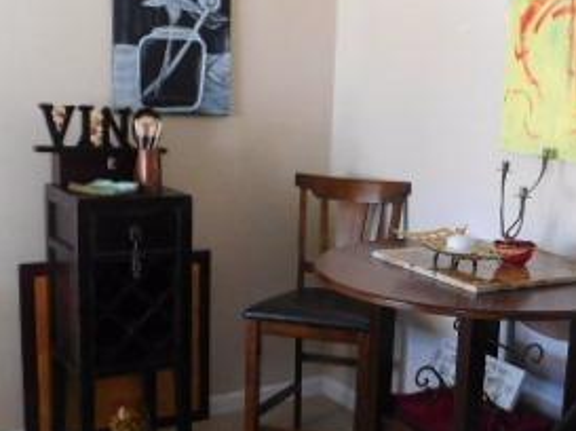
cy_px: 270
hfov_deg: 34.4
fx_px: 897
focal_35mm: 54
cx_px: 471
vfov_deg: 26.9
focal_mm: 4
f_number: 3
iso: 400
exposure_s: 1/30
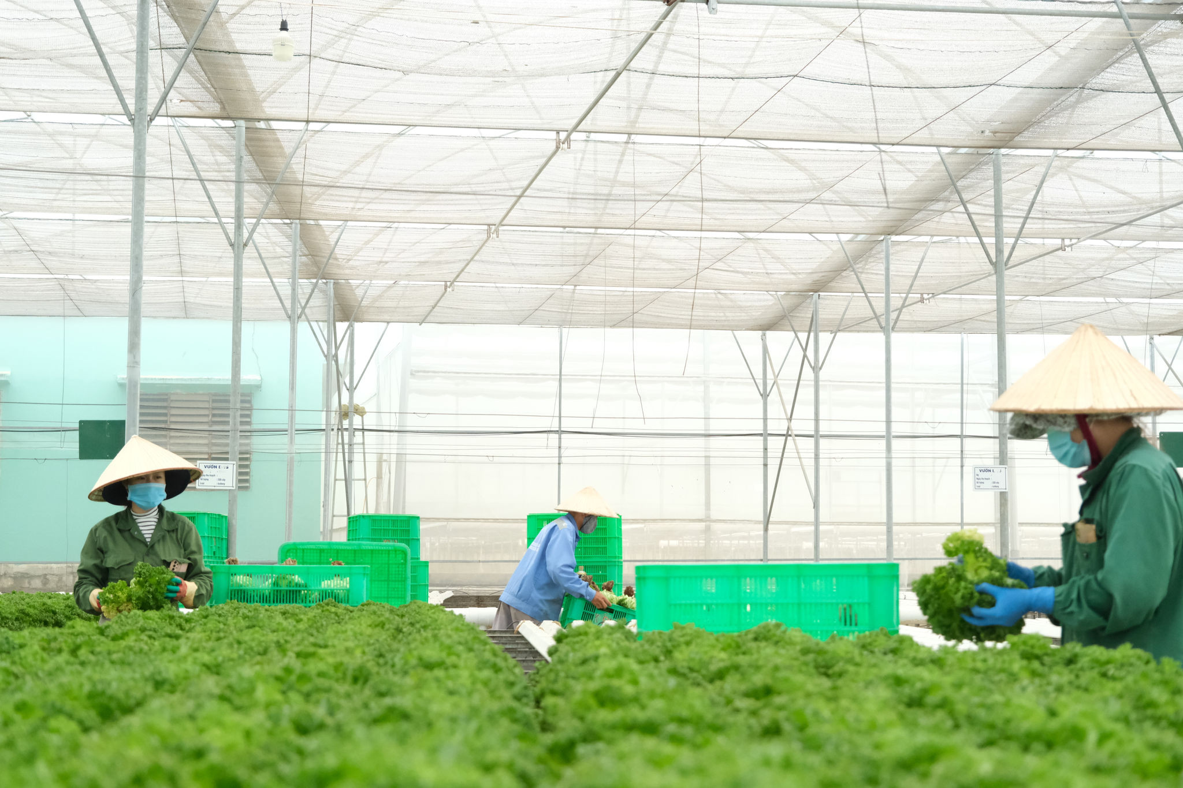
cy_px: 394
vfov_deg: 24.2
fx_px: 1840
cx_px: 592
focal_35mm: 56
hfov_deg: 35.6
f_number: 4.5
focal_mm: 37.6
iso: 4000
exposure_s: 1/4000
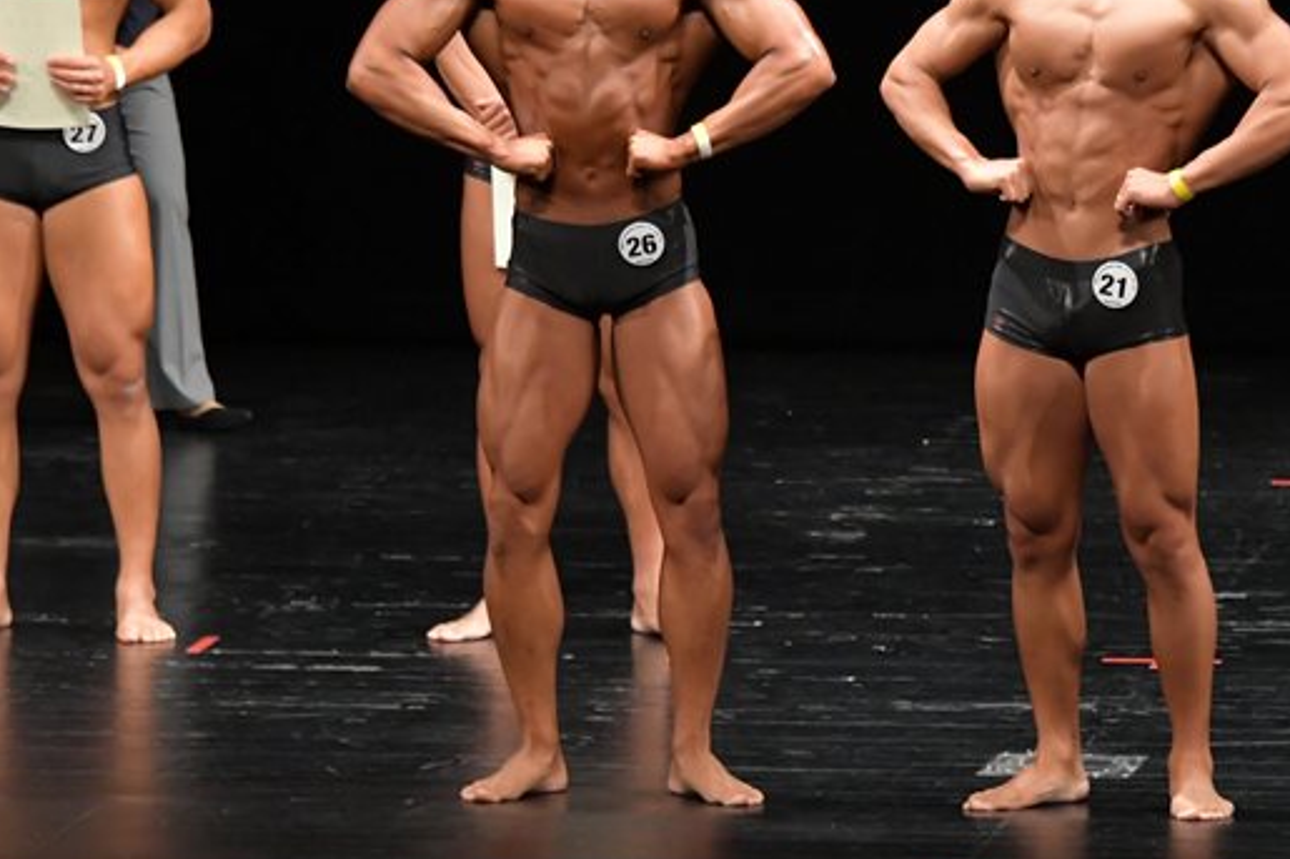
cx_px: 880
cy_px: 293
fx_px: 12931
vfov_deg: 3.8
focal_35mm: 361
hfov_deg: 5.7
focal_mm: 160
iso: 4000
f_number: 5.6
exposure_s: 1/400
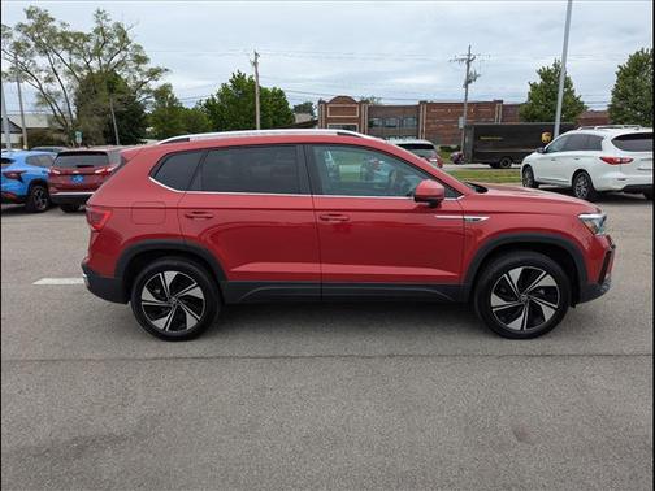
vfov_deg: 56.8
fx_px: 454
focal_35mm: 24
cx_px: 328
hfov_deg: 71.6
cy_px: 246
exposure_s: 1/500
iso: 35
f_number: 1.85
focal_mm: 6.81
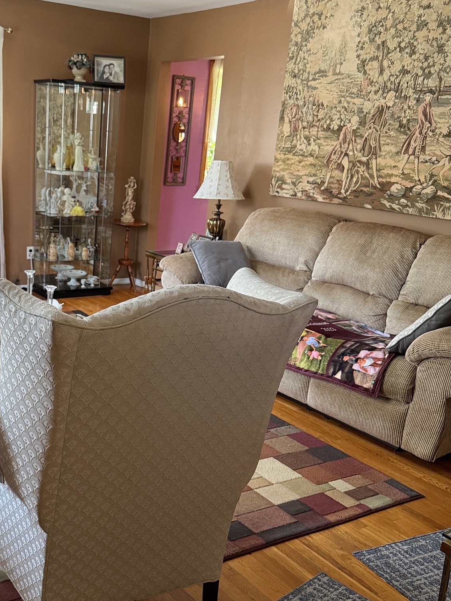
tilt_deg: -18.2
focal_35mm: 37
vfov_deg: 49.9
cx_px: 107
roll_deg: -3.7
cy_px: 355
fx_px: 643
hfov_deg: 37.6
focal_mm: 6.76
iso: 320
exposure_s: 1/60
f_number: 1.78
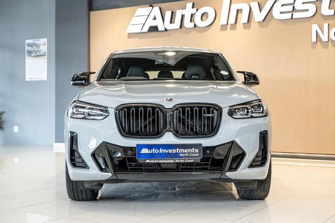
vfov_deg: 23.8
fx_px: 530
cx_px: 168
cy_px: 112
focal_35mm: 57
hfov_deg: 35.1
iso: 800
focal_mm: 57
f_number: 3.2
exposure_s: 1/125
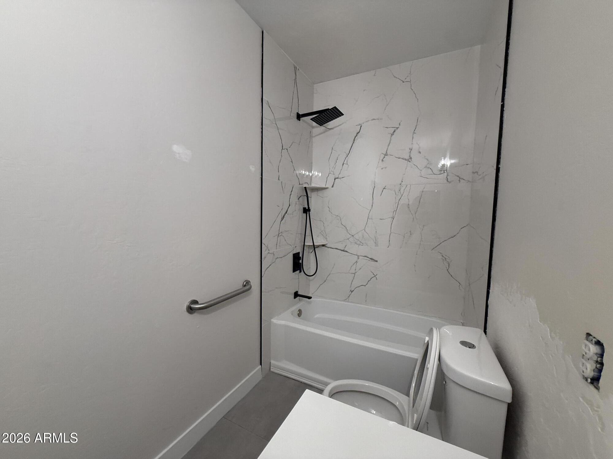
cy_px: 230
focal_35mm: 14
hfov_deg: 102.1
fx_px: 248
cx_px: 306
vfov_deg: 85.7
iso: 320
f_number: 2.2
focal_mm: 2.22
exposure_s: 1/120
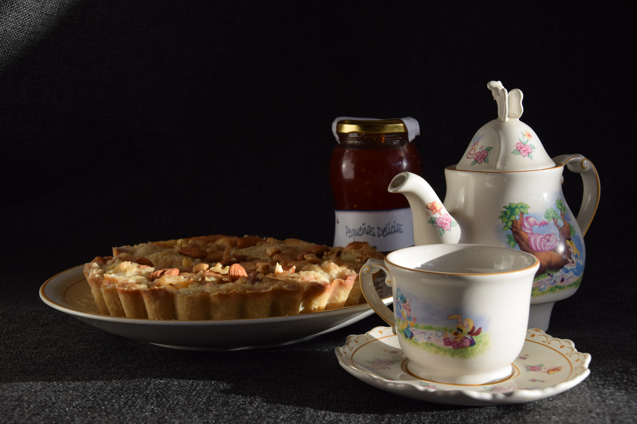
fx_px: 1115
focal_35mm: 63
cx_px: 318
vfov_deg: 21.6
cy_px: 212
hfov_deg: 31.9
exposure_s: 1/100
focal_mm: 42
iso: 100
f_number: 10
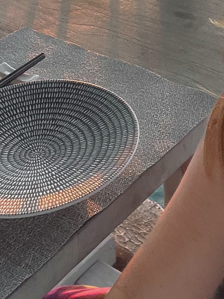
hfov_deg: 17.3
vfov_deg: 21.0
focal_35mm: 84
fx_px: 725
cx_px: 209
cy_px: -99
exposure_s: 1/269
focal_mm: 2.71
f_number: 2.2
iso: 32
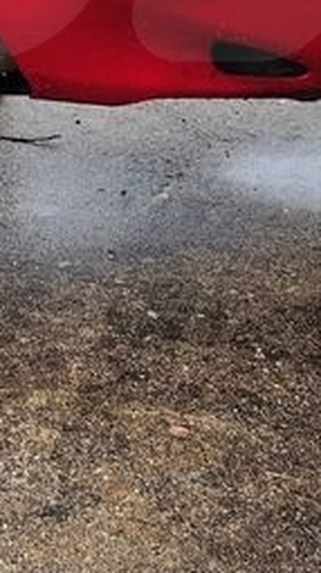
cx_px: -34
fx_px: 1790
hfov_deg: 10.1
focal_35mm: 118
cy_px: -182
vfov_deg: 17.1
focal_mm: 6.14
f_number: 1.65
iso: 50
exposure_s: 1/208
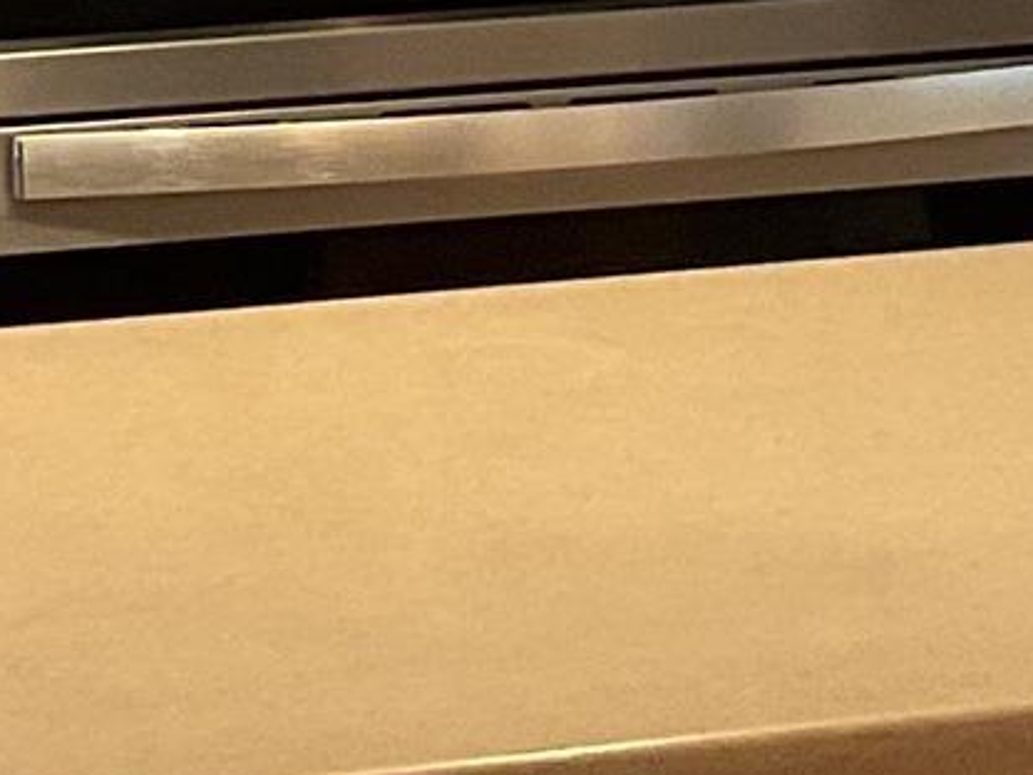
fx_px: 6386
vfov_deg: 6.9
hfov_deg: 9.2
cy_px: -65
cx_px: 944
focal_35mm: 214
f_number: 1.8
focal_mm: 3
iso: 100
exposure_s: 1/60
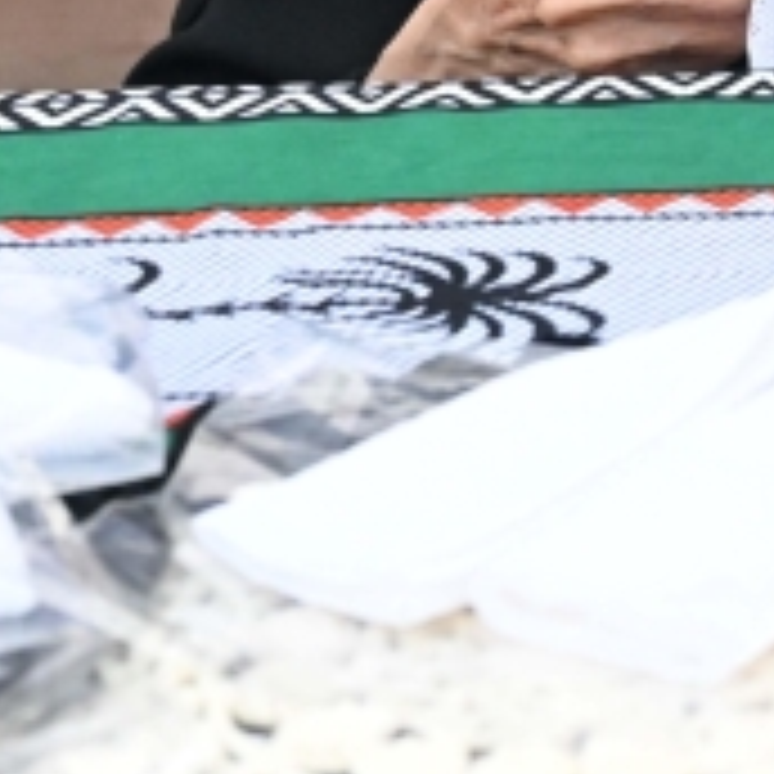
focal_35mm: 168
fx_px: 4250
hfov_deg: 10.1
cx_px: 1184
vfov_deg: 10.1
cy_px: -351
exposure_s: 1/1250
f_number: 4.5
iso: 5000
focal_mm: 34
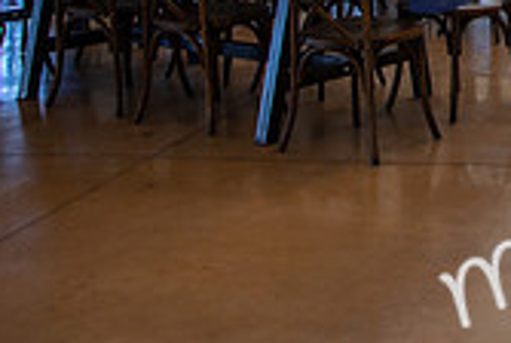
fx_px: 1209
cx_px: 796
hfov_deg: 20.1
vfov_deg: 15.1
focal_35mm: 85
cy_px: -158
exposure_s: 1/160
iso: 400
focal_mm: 24
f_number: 3.2
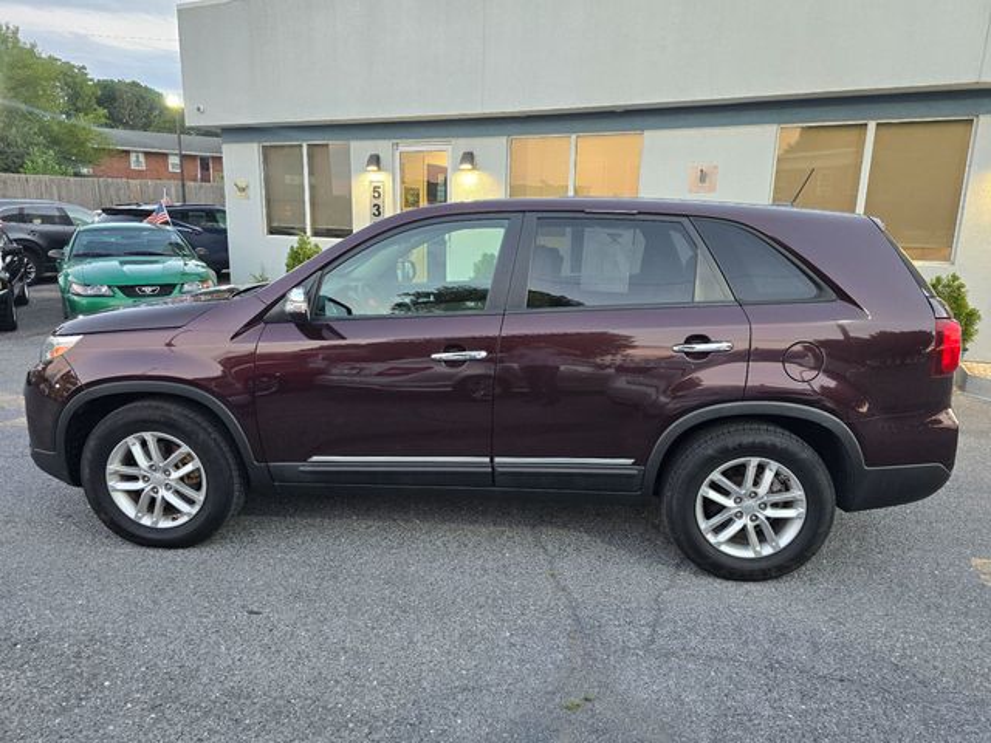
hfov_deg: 73.9
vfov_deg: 58.9
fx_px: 658
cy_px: 372
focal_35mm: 23
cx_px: 496
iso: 250
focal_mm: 6.3
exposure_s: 1/120
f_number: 1.7
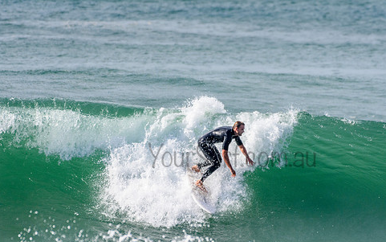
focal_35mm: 922
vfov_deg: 1.4
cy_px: 148
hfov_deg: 2.3
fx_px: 9703
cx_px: 231
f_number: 5.6
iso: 280
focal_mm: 500
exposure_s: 1/2000
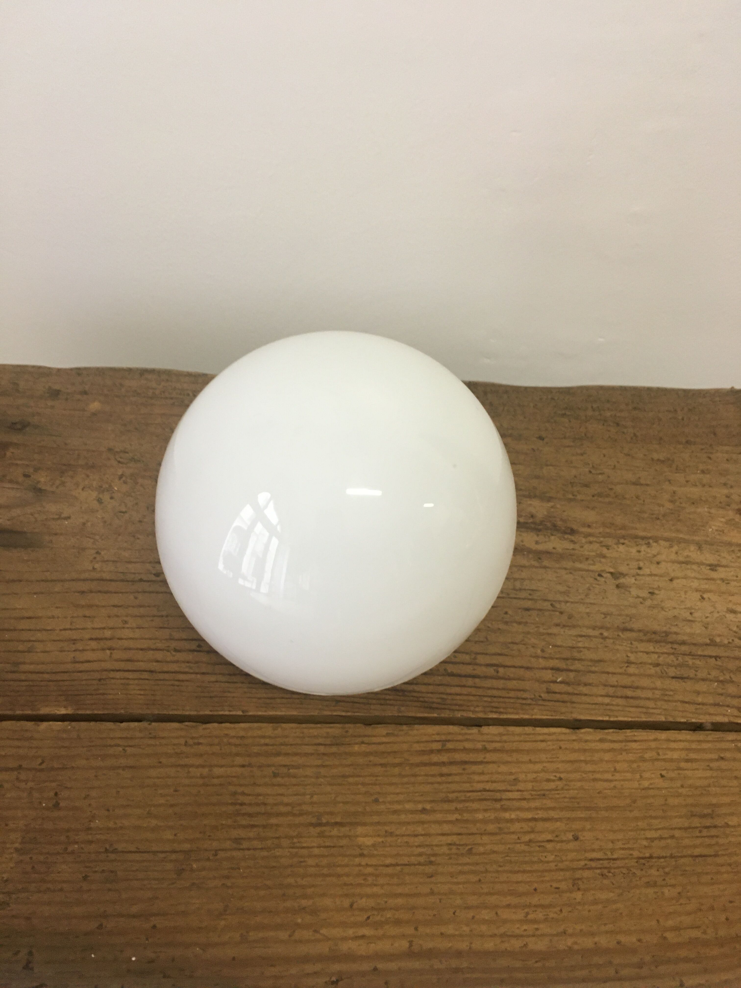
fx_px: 828
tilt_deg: -47.1
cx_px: 370
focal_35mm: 29
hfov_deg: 48.2
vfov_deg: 61.7
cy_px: 494
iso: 160
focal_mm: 4.15
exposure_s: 1/33
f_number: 2.2
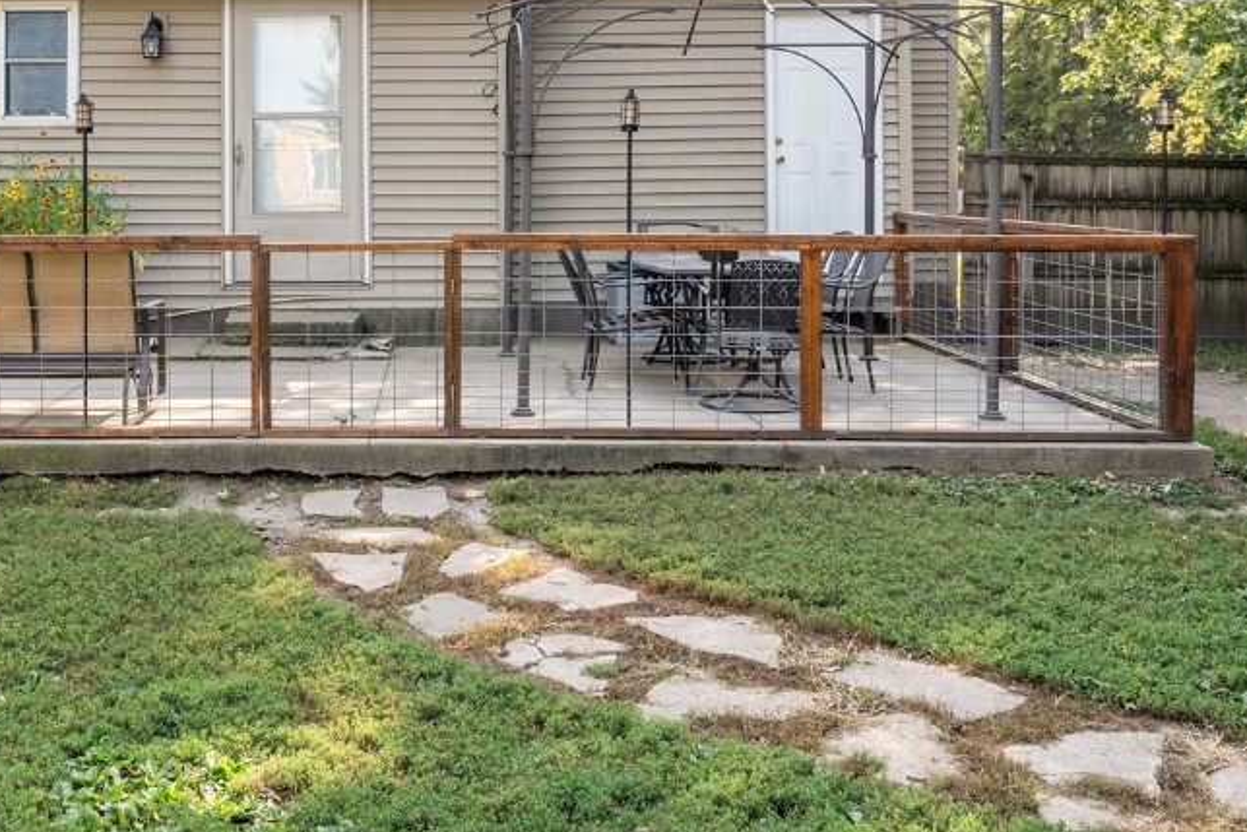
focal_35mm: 43
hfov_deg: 44.7
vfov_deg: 30.0
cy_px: 105
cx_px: 407
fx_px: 1490
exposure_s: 1/500
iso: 400
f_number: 9
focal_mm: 24
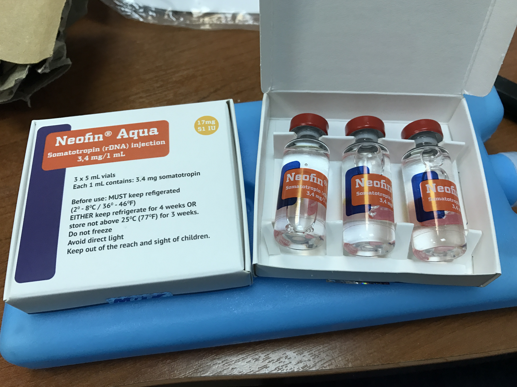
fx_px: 433
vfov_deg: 48.2
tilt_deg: -61.0
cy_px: 187
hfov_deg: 61.7
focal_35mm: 29
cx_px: 265
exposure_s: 1/33
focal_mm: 3.99
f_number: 1.8
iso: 32
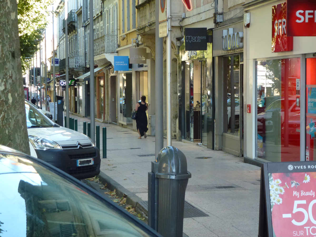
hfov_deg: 23.8
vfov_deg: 18.0
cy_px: 118
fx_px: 749
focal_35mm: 82
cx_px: 158
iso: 250
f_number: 4.8
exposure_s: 1/80
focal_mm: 14.8
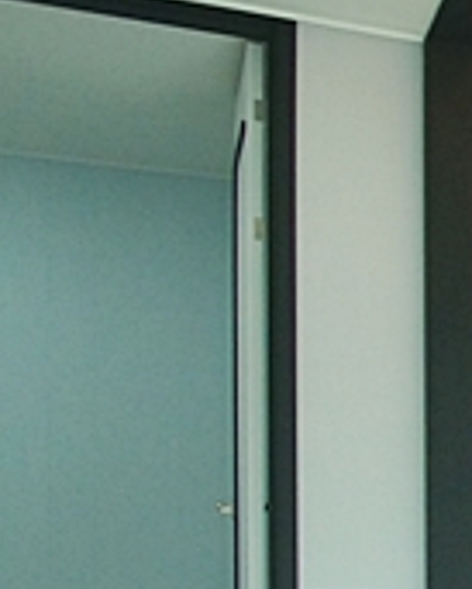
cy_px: 462
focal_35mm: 72
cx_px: 1302
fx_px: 1259
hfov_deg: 12.6
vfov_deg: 25.9
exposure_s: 1/640
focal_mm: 11
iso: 800
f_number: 3.5
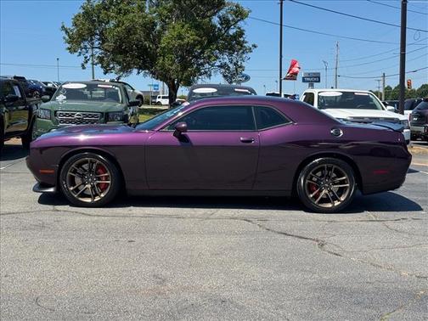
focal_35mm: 48
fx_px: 593
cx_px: 214
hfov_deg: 39.7
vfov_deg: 30.3
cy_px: 160
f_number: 1.78
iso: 64
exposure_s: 1/3610
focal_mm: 6.76
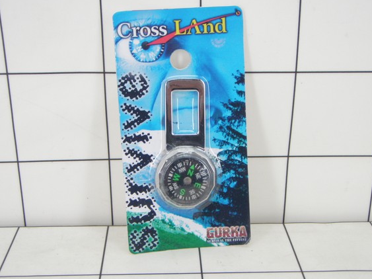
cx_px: 190
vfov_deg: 25.2
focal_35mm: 58
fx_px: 623
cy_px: 141
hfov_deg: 33.2
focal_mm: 9.13
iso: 200
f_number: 4
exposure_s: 1/40
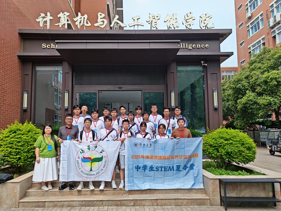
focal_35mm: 25
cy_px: 114
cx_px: 129
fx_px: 203
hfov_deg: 69.3
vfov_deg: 54.8
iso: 50
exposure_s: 1/2000
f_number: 1.6
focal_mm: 5.4
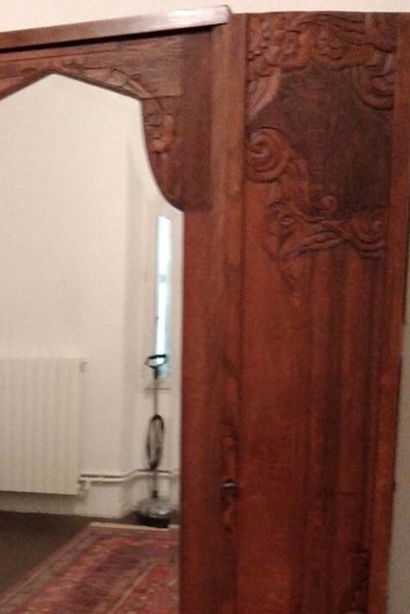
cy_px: 474
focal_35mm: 50
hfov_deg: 26.4
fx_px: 854
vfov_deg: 38.4
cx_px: 74
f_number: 1.8
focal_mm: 3.6
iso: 1451
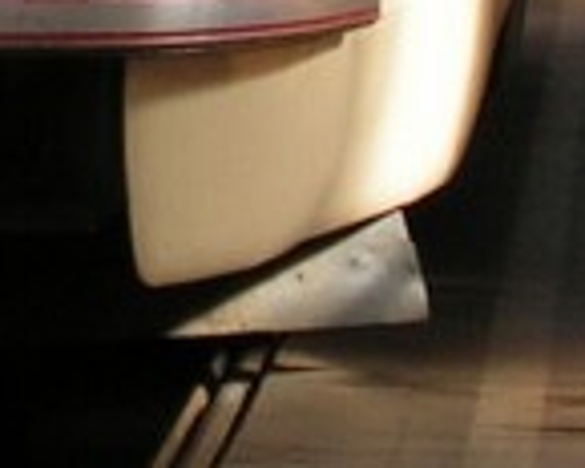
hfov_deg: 4.9
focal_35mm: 394
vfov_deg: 3.9
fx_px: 6822
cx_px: 32
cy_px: -656
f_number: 3.2
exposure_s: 1/80
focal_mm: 10
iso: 50
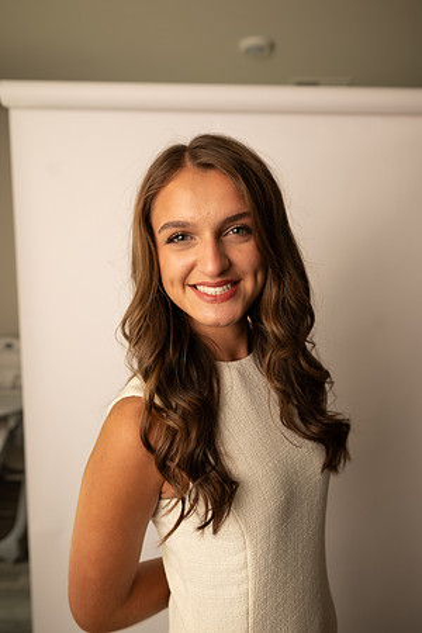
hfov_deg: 53.1
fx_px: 422
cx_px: 211
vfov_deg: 73.7
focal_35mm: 24
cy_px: 316
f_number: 3.2
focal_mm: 24
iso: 100
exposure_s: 1/160
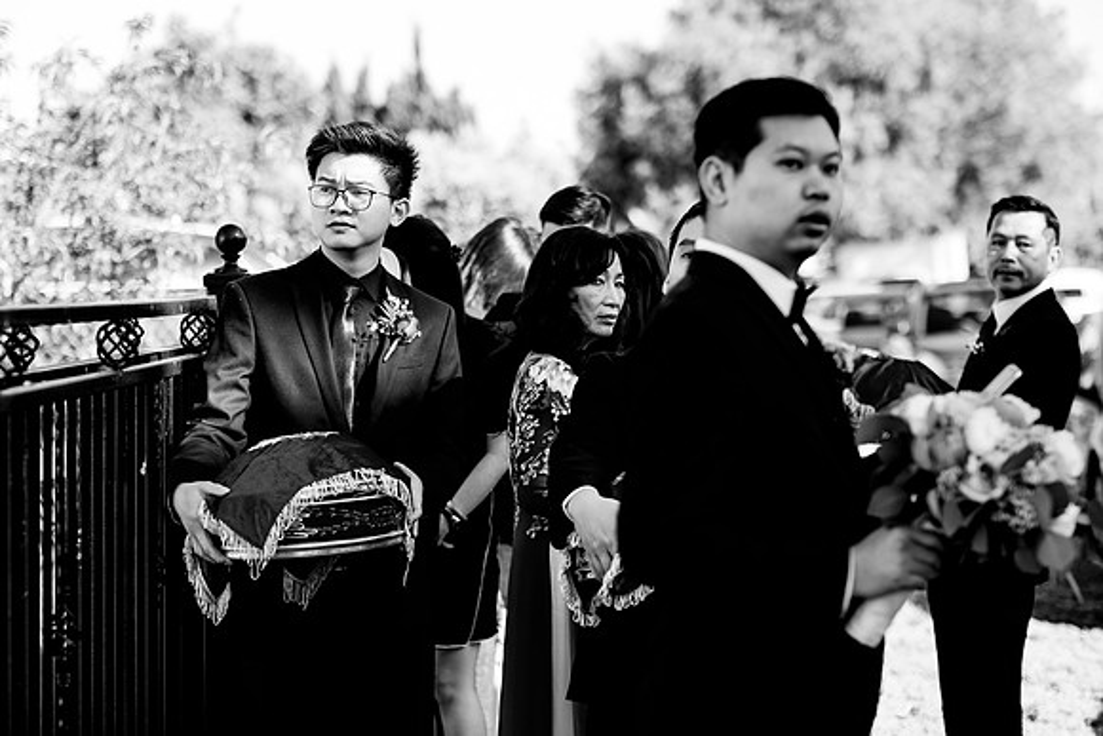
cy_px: 370
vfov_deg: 14.3
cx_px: 498
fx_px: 2924
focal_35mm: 95
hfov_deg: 21.4
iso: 250
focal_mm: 56
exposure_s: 1/1250
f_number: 2
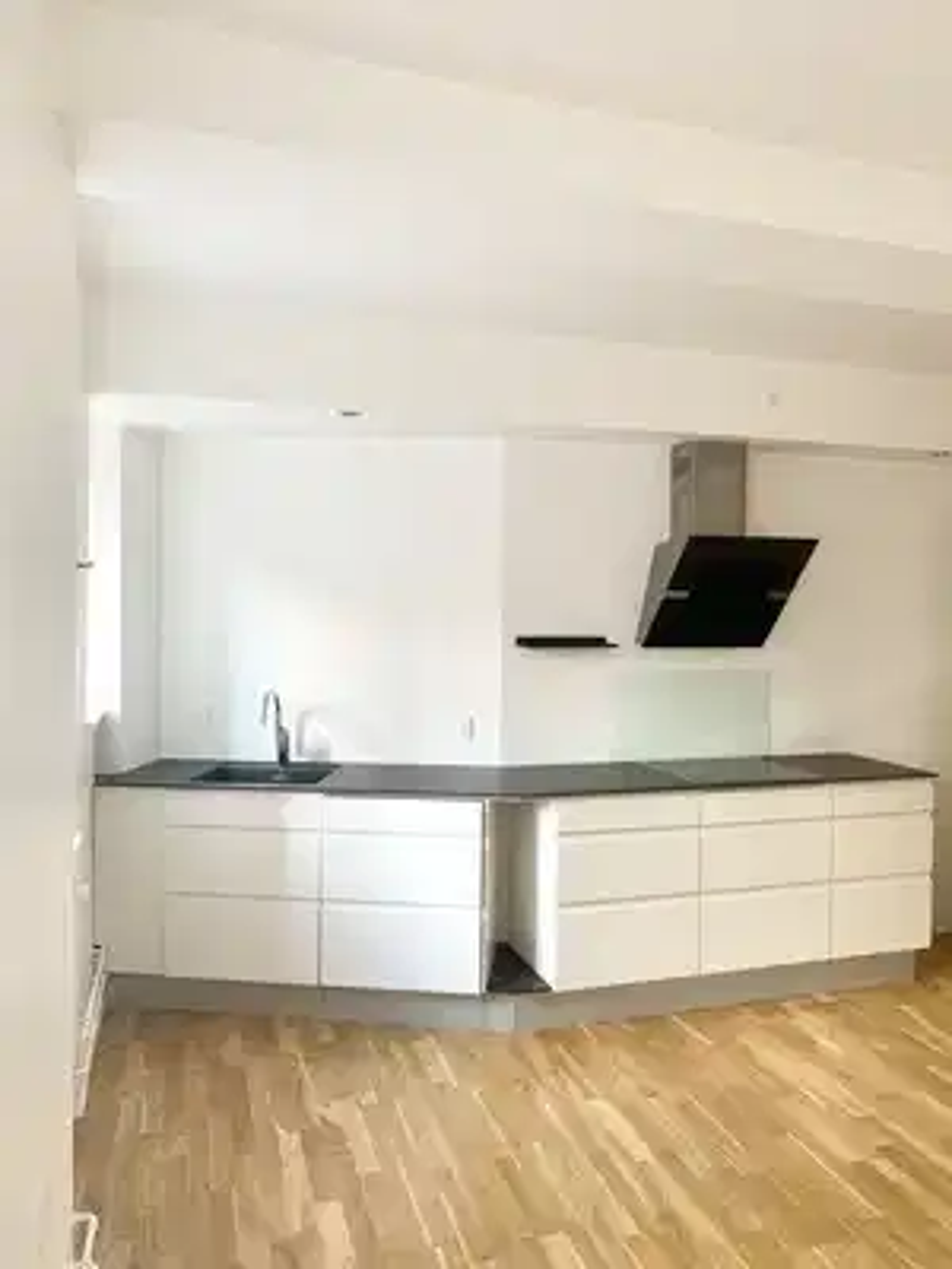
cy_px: 634
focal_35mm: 26
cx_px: 476
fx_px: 953
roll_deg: -0.6
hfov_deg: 53.1
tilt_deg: -1.0
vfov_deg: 67.3
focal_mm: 4.25
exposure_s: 1/60
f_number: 1.8
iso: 160
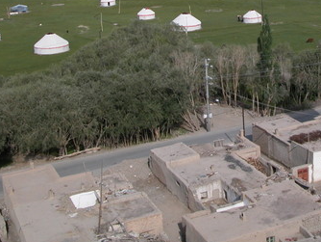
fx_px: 622
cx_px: 241
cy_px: 25
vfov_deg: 21.5
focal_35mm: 67
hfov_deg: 28.5
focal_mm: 8.9
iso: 100
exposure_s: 1/319
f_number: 6.3
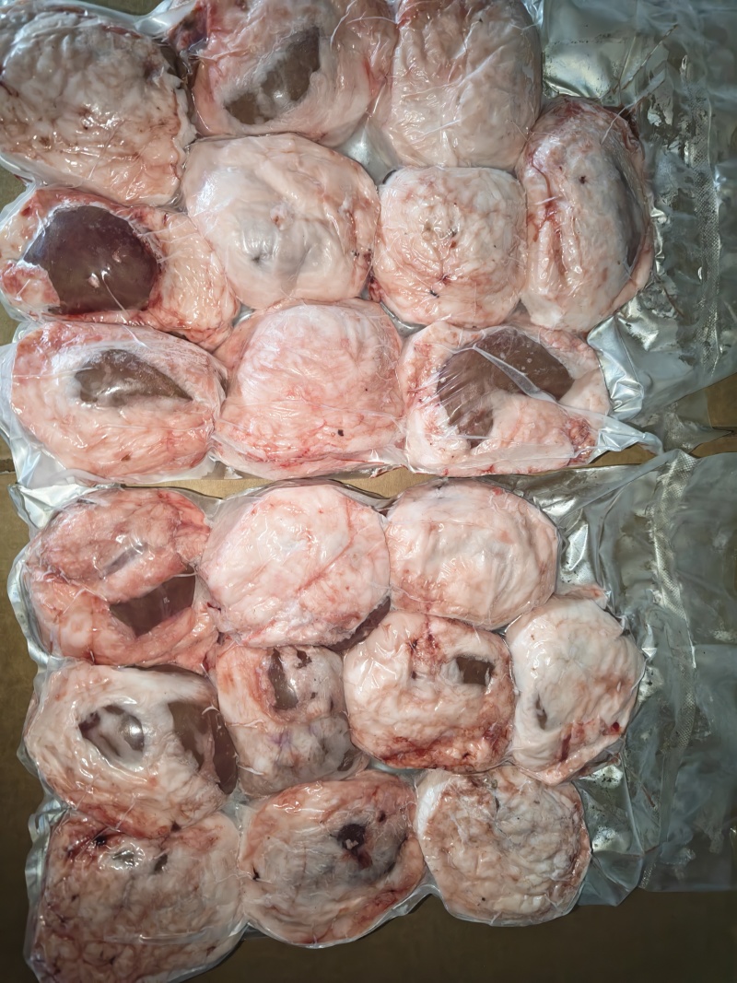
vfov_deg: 71.6
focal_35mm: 24
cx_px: 368
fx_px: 681
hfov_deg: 56.8
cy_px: 492
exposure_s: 1/30
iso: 2500
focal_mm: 6.12
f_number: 1.9
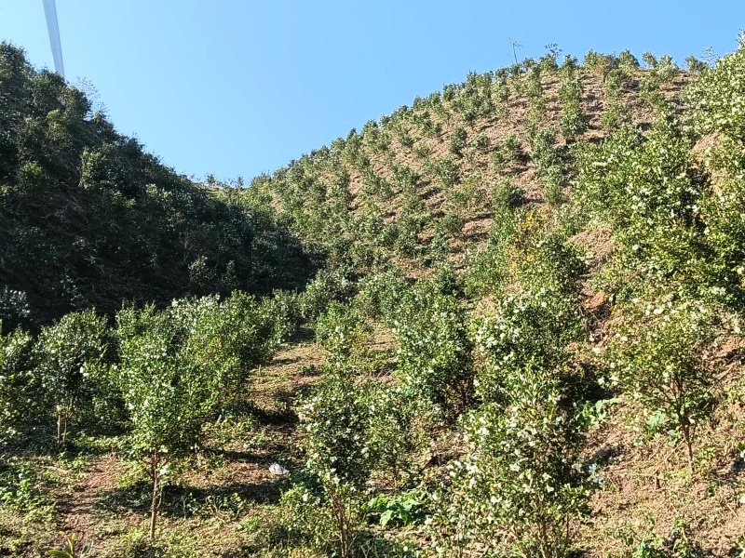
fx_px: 882
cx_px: 372
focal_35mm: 41
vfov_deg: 35.1
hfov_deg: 45.8
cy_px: 279
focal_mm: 3.61
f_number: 1.8
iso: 50
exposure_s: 1/617
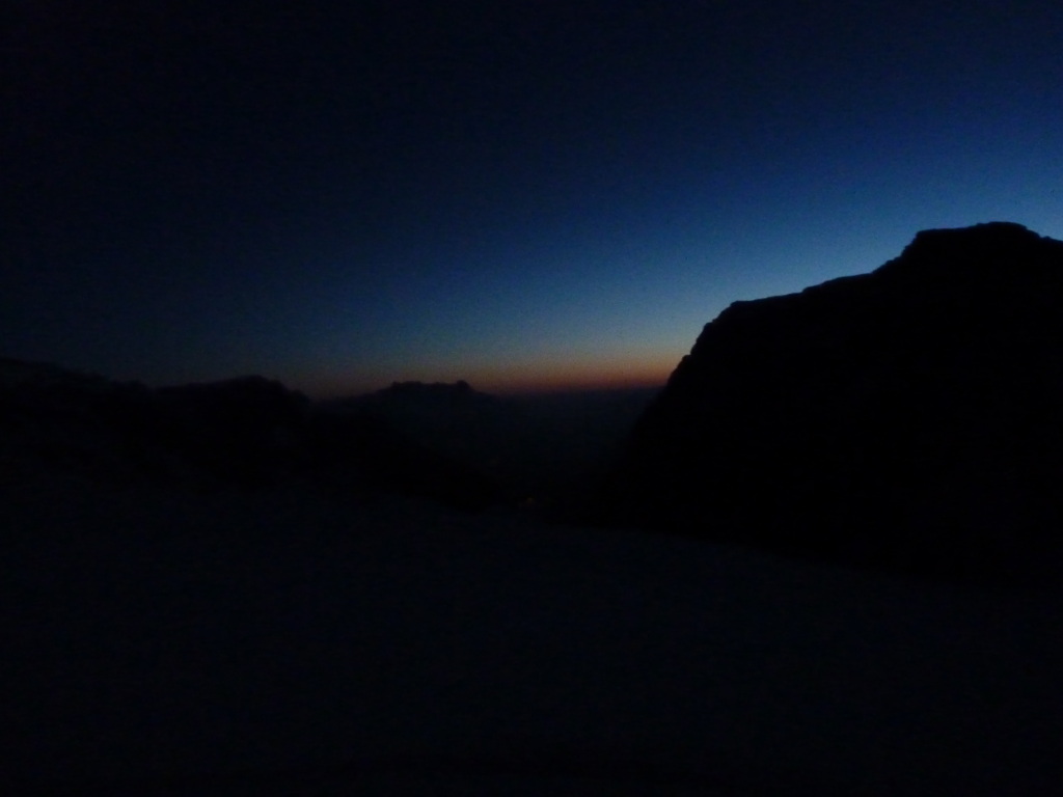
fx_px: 829
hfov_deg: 65.3
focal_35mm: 27
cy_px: 398
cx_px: 532
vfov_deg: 51.4
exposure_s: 1/8
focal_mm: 4.4
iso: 800
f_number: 3.3
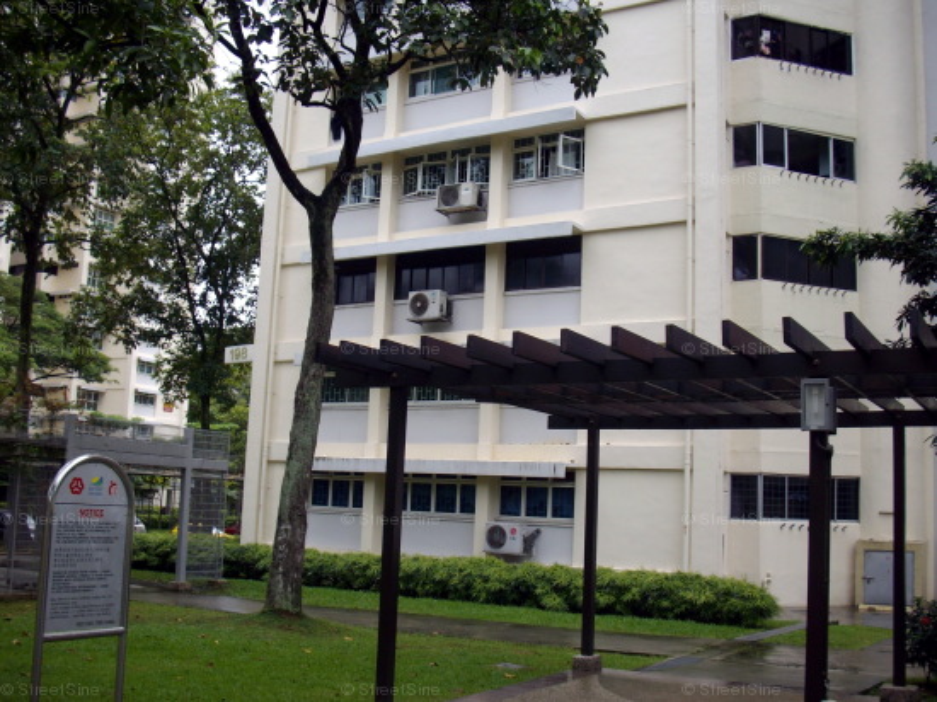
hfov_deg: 50.2
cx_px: 468
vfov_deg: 38.6
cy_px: 351
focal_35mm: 37
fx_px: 1001
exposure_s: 1/160
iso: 80
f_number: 5.6
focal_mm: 6.2
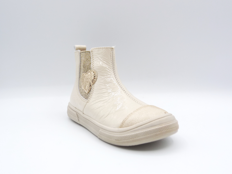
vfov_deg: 44.2
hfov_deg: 56.8
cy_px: 87
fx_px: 214
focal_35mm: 32
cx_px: 116
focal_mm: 4.8
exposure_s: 1/200
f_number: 4.5
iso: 100
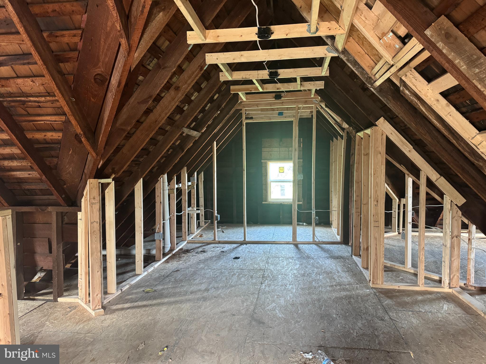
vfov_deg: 56.8
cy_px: 182
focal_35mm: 24
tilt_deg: -2.8
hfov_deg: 71.6
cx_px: 243
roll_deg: -0.2
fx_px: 337
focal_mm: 6.76
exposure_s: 1/55
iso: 800
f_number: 1.78
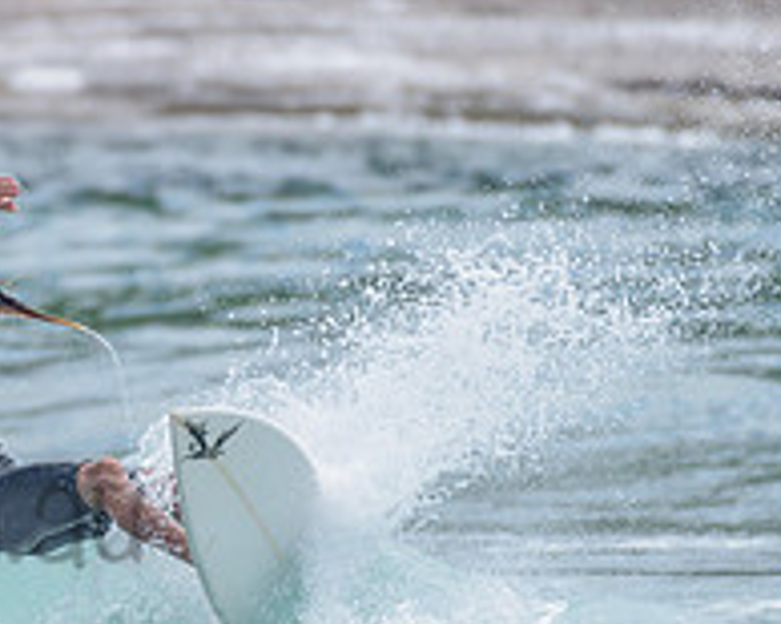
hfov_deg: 1.1
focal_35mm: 1721
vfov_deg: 0.9
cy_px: 318
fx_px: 39760
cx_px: -18
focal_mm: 500
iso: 280
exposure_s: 1/2000
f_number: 5.6
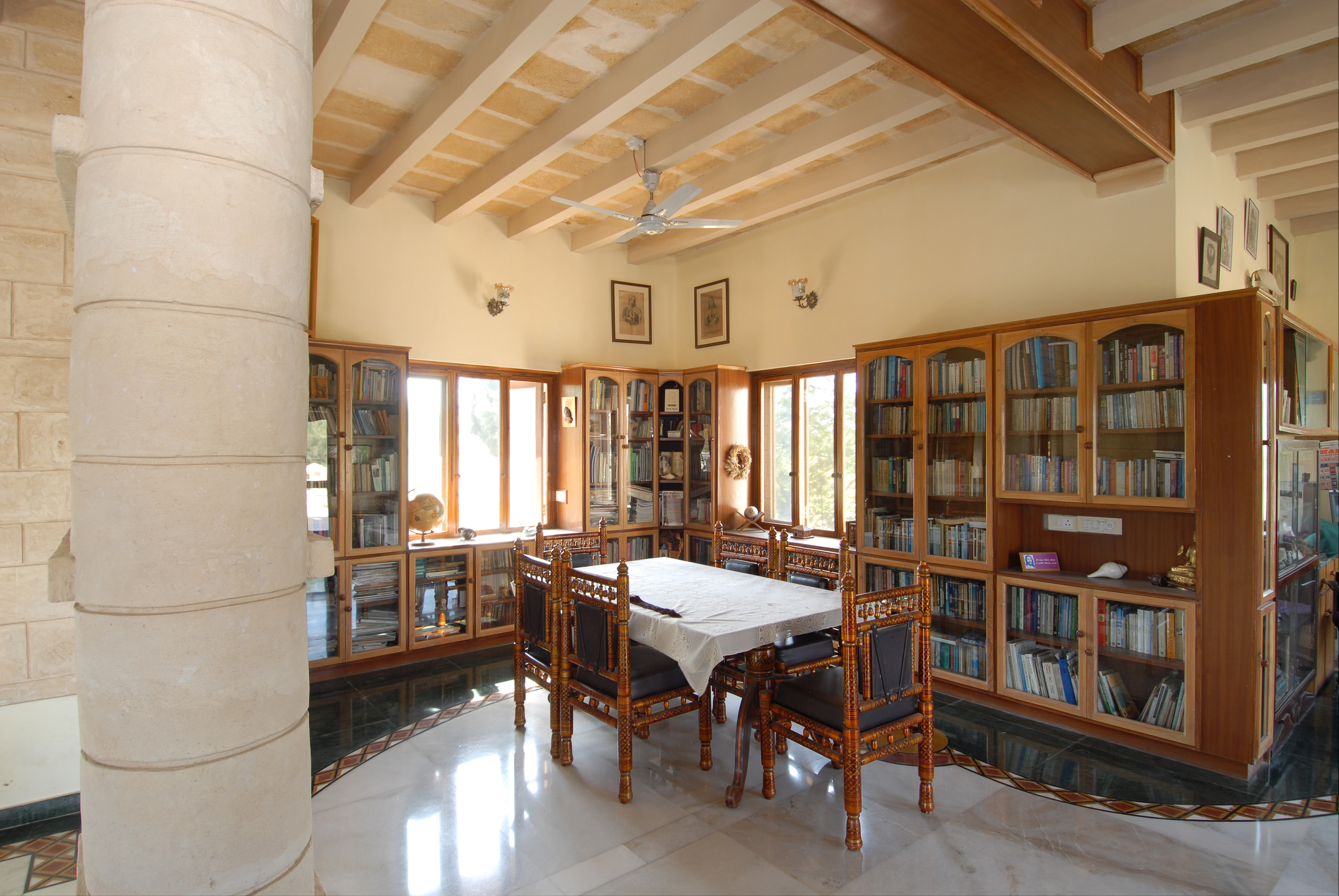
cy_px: 448
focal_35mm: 18
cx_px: 670
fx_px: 670
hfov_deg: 89.9
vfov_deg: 67.5
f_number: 11
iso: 100
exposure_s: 1/2
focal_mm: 12
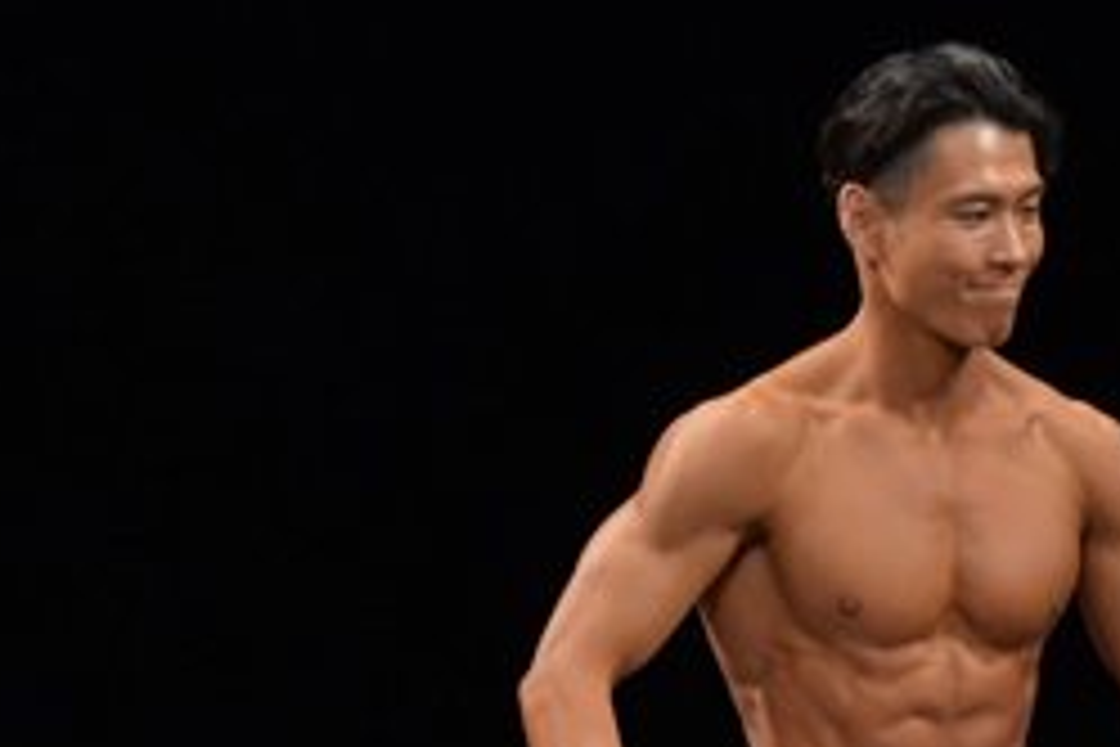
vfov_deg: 1.5
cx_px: 591
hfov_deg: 2.3
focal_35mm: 887
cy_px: 932
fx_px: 27593
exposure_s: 1/400
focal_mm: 190
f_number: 5.6
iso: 3200
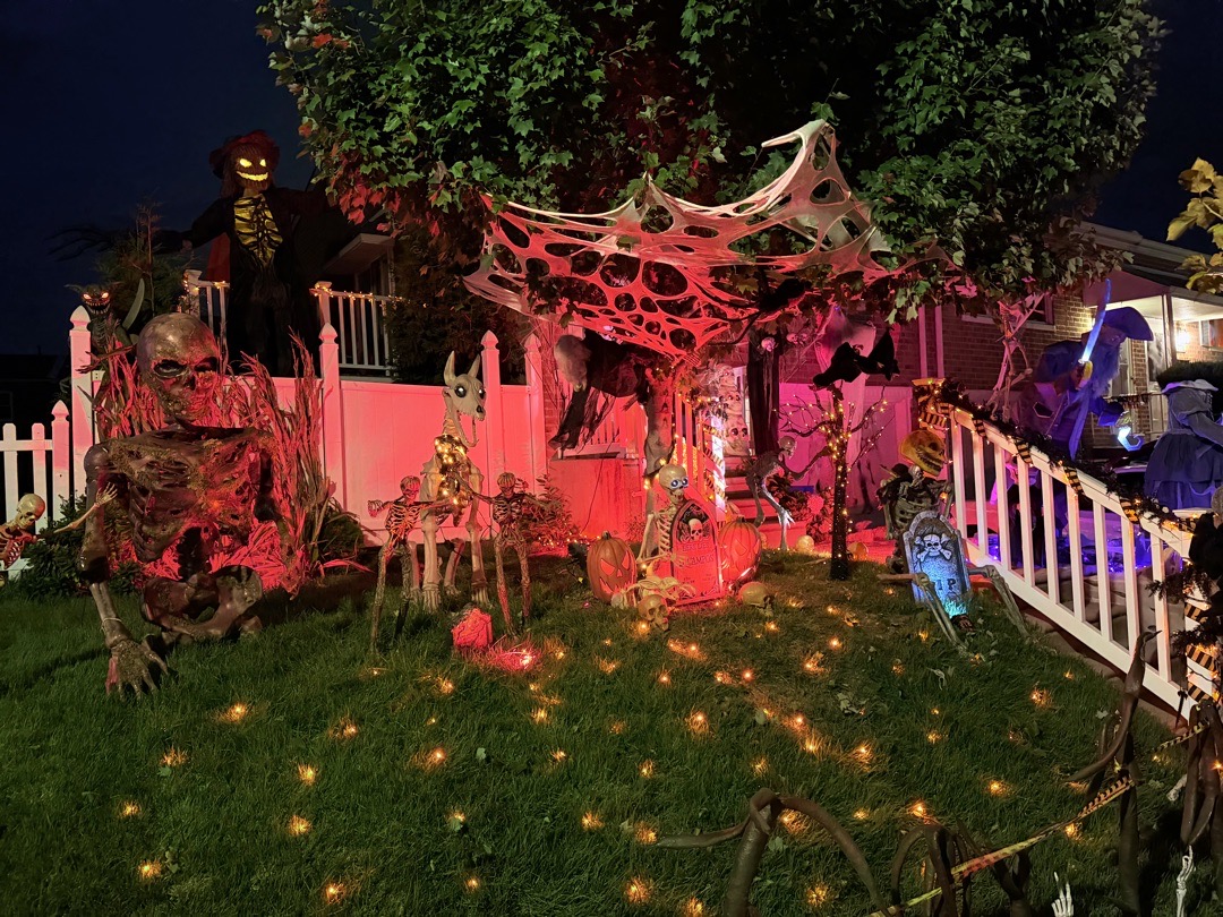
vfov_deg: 56.8
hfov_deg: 71.6
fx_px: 848
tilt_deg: +1.3
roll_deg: +2.8
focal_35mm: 24
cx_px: 612
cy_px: 458
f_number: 1.78
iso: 1000
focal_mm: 6.76
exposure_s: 1/30
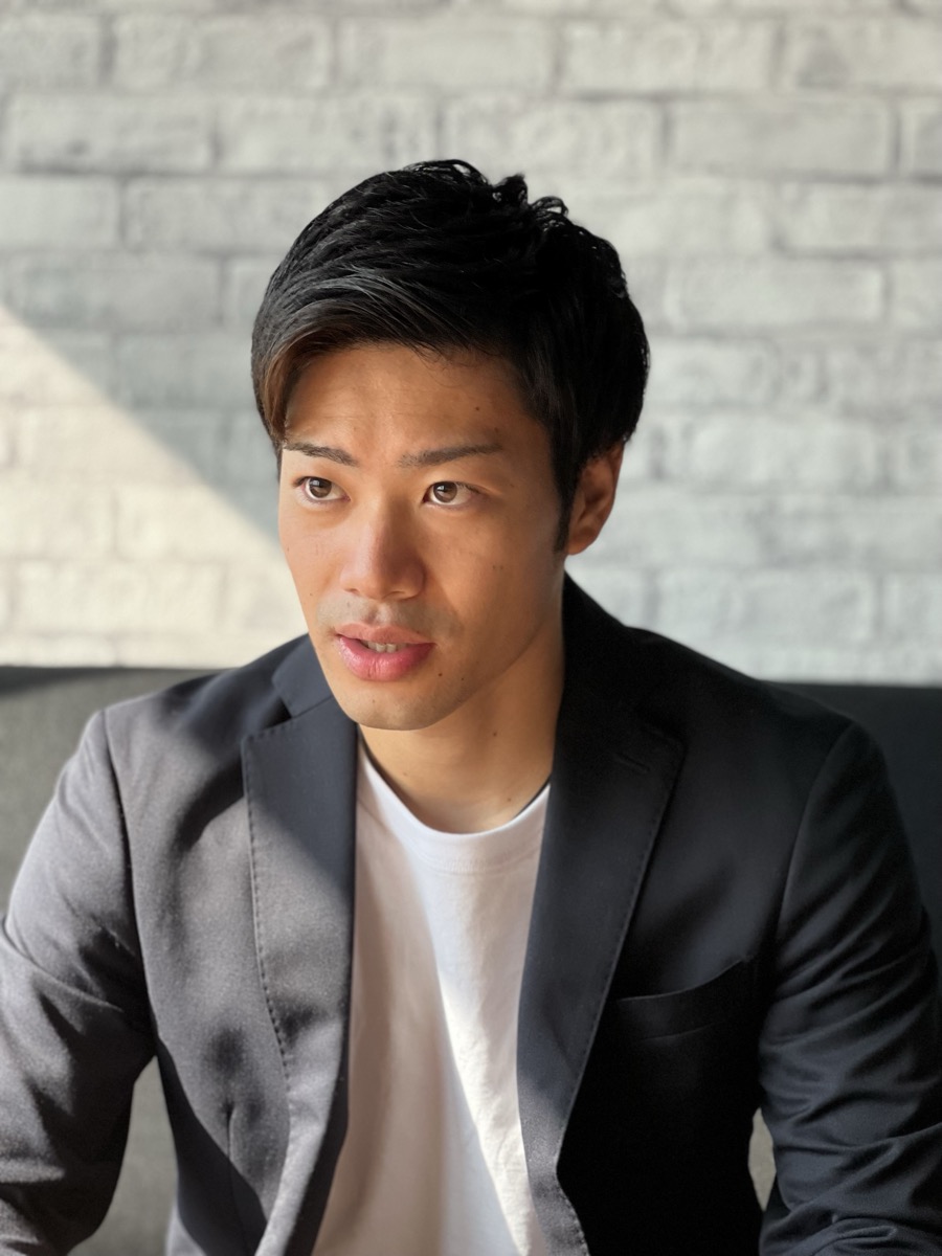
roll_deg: -0.2
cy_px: 628
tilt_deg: -3.8
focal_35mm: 77
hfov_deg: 19.1
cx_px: 471
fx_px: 2794
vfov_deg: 25.3
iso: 125
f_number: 2.8
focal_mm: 9
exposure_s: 1/121
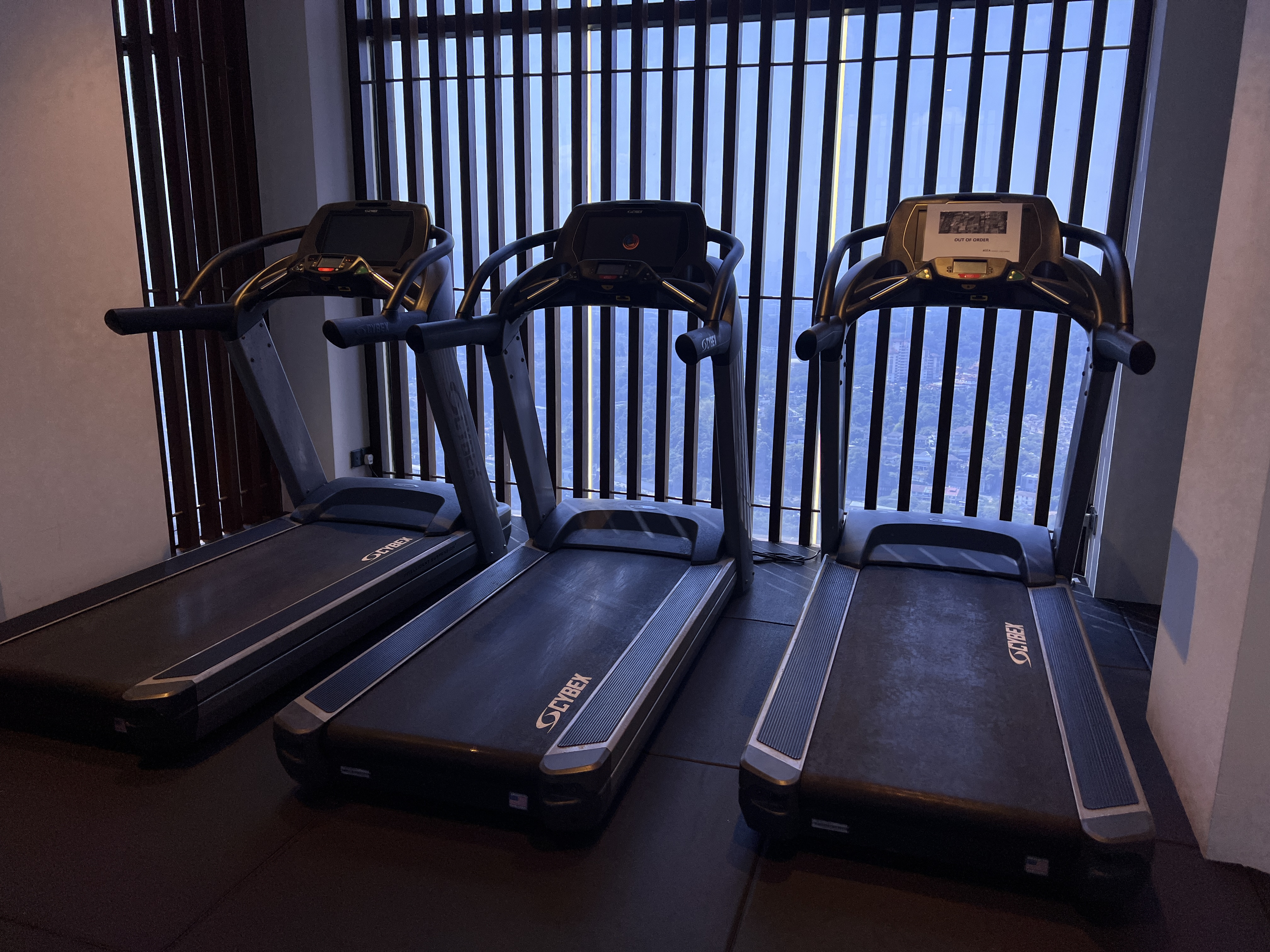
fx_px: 954
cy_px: 476
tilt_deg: -13.1
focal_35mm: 26
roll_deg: -1.0
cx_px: 635
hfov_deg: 67.3
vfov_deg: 53.1
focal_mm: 5.7
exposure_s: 1/288
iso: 40
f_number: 1.5
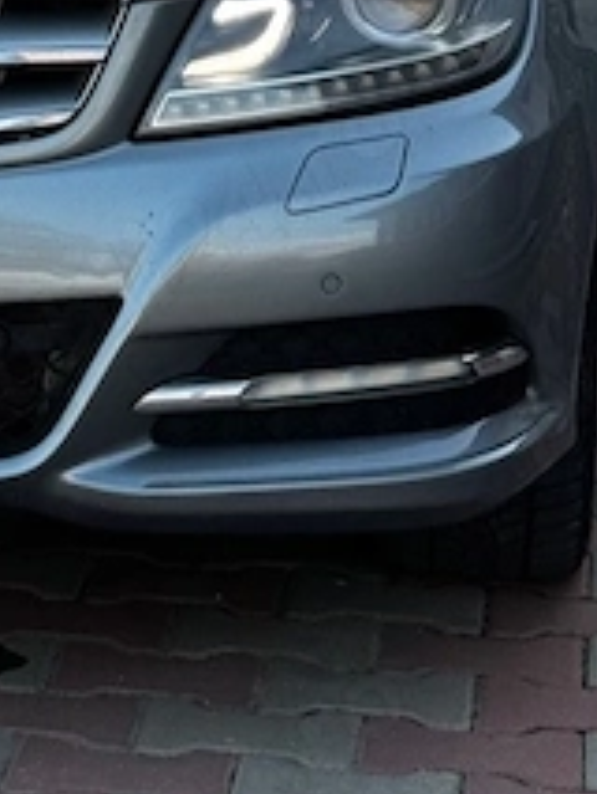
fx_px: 4135
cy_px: -224
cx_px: -269
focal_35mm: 180
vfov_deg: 10.7
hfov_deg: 8.1
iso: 64
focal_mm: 6.76
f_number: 1.78
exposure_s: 1/281
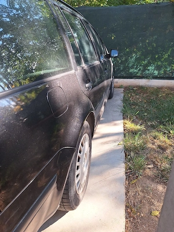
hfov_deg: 58.9
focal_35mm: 23
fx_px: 154
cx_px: 87
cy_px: 116
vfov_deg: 73.9
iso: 40
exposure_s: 1/385
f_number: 1.8
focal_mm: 5.54
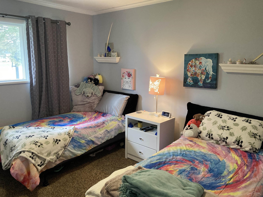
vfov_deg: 49.7
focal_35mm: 28
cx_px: 132
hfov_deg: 63.4
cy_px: 98
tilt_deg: -9.5
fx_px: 213
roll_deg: -0.9
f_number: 1.8
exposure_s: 1/60
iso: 200
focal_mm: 3.99
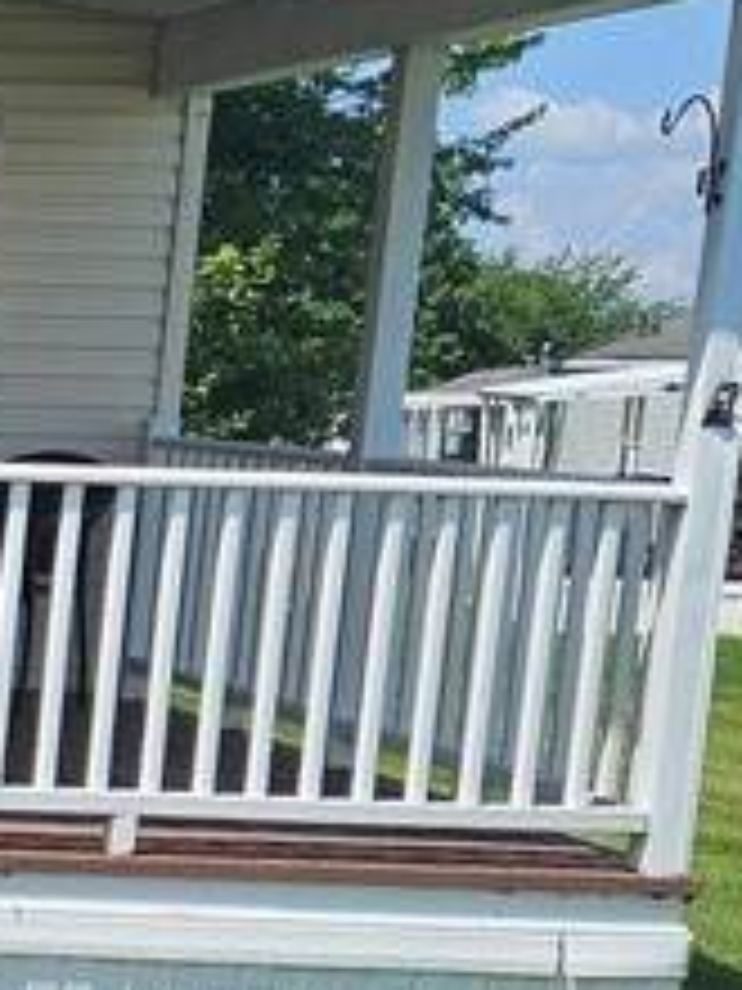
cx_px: -895
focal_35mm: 107
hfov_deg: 11.8
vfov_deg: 18.0
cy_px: 945
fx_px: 3058
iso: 25
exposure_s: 1/2797
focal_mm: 5.4
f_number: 1.8
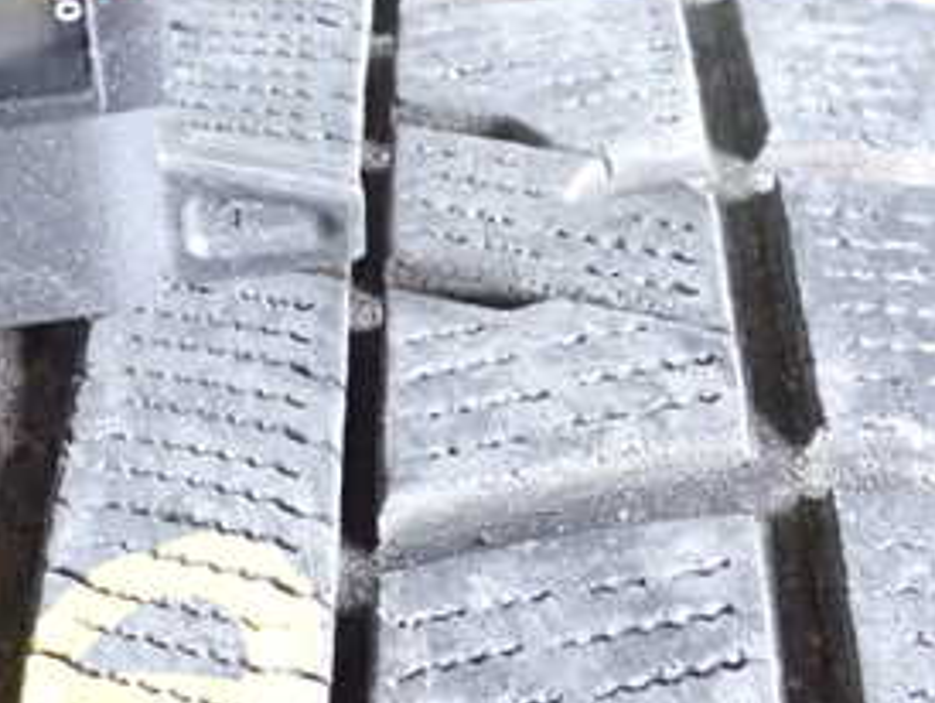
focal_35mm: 70
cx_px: 85
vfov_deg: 21.0
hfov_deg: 26.8
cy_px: 307
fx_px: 1892
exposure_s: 1/8
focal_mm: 5.79
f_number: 9
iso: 1600
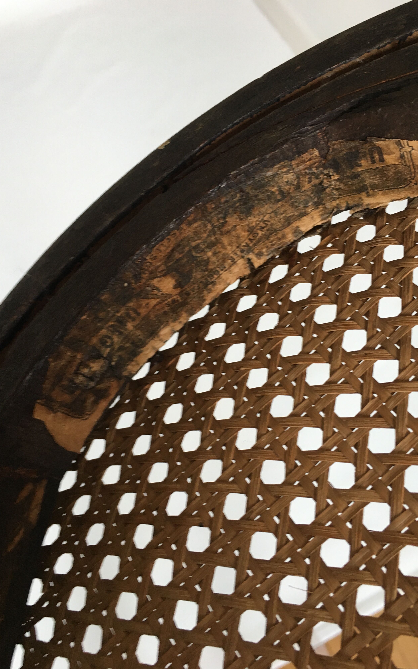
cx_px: 216
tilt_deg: -64.2
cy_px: 337
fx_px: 565
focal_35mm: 31
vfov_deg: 61.2
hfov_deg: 40.6
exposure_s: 1/33
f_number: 2.2
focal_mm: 4.15
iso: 80
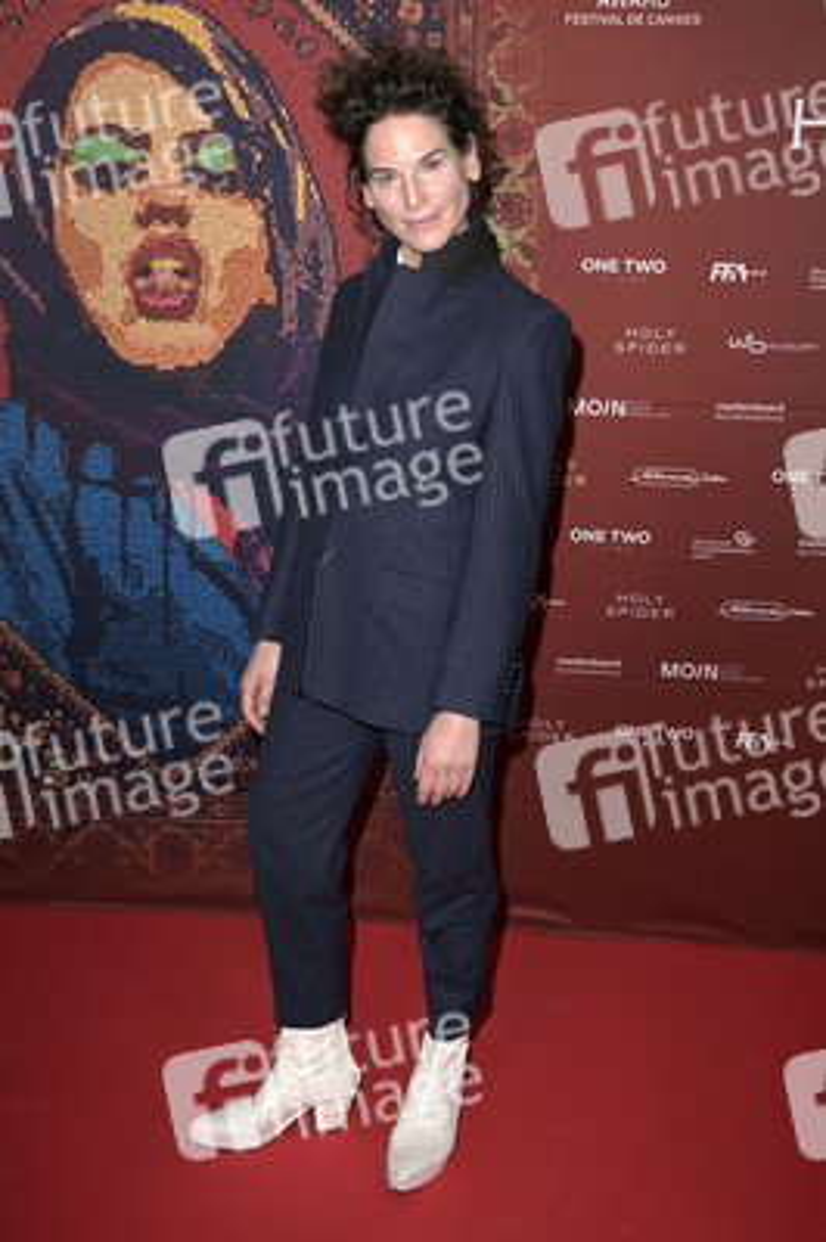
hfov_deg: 31.8
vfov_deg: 46.4
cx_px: 413
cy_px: 621
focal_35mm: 42
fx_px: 1448
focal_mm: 42
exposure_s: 1/250
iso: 400
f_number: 5.6
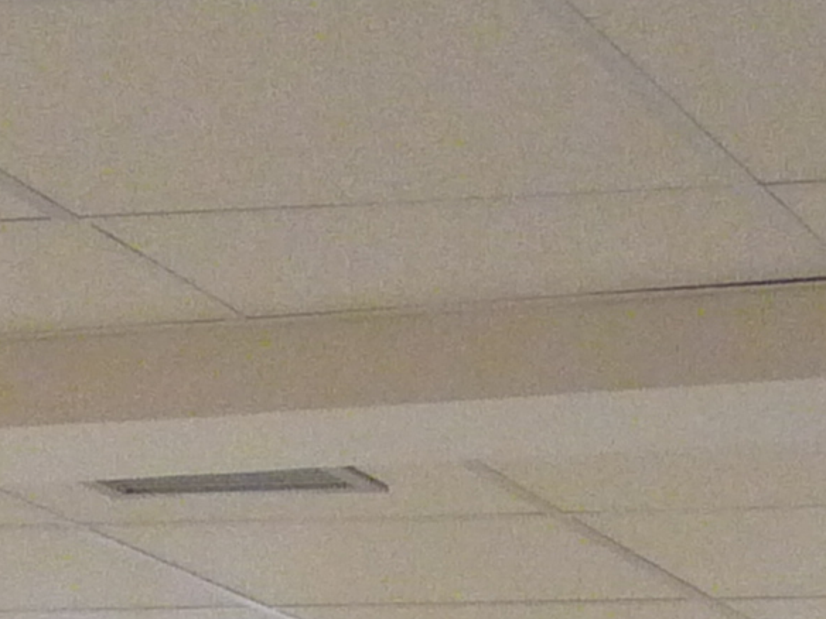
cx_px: 448
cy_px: 1282
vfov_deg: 7.7
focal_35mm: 185
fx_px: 4414
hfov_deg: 10.7
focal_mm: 4.8
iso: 400
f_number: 2.8
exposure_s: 1/20
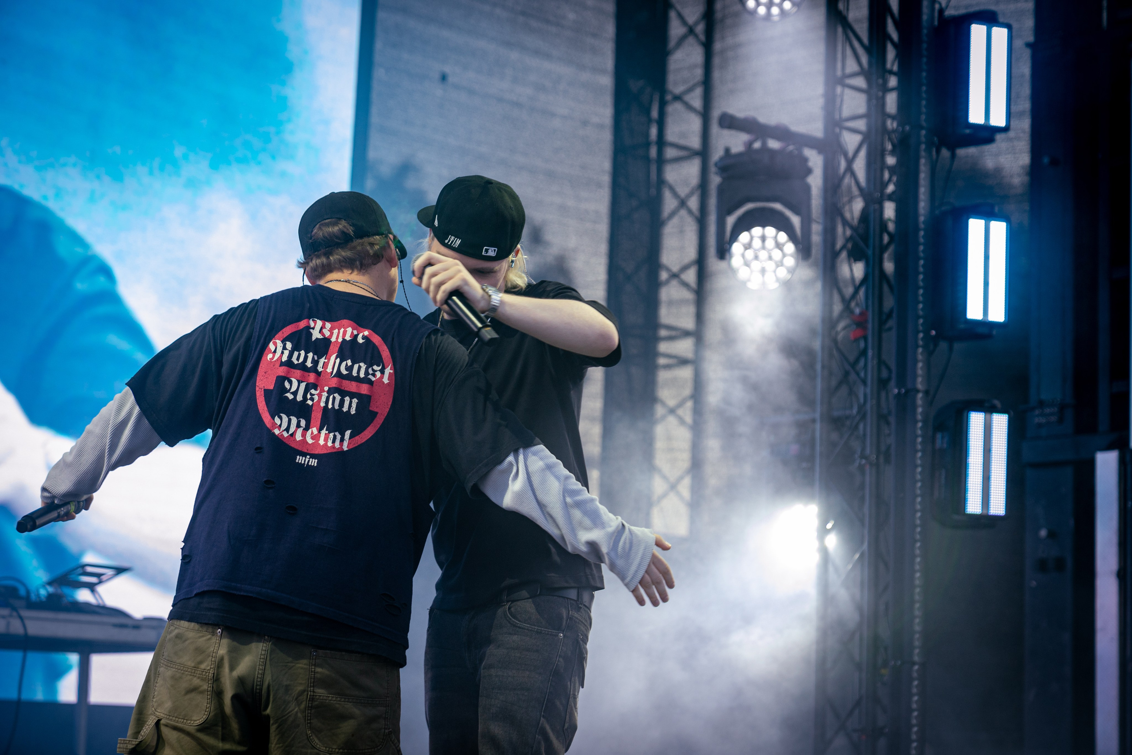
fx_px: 2384
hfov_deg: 26.7
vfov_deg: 18.0
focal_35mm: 76
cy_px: 379
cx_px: 593
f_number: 2.8
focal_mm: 70
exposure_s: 1/400
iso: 400
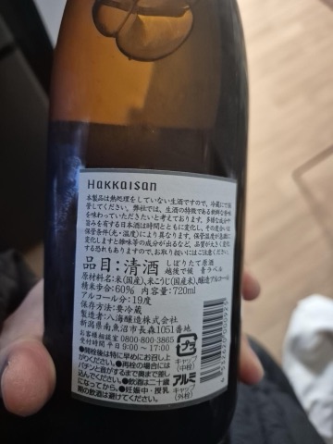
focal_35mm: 23
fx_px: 295
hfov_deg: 58.9
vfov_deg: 73.9
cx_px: 166
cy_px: 222
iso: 1000
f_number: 1.8
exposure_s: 1/60
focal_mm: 5.4
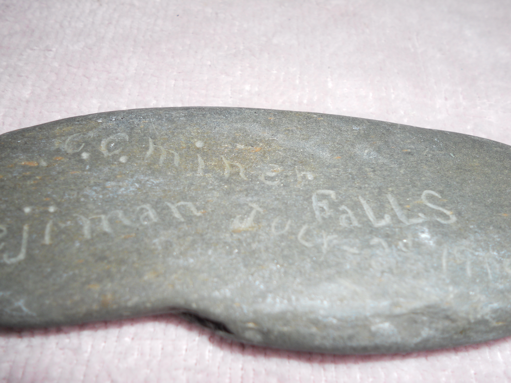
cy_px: 192
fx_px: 472
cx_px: 256
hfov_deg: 56.8
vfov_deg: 44.2
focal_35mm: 32
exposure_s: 1/25
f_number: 8.8
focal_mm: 5.8
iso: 80
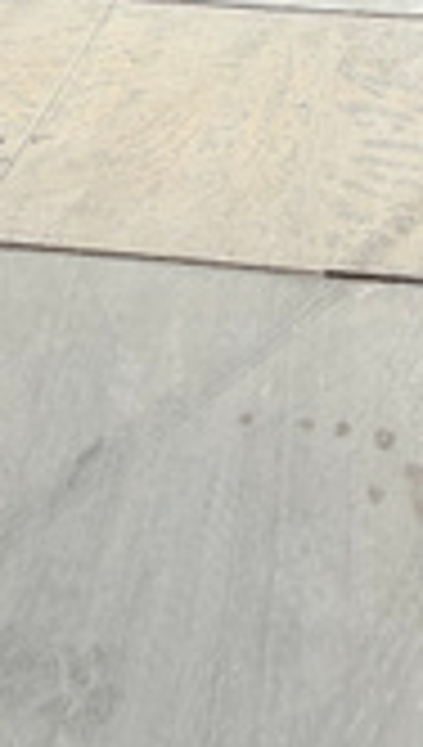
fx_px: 873
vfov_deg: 30.6
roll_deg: -1.0
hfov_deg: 27.0
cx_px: 297
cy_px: -320
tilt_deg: -1.1
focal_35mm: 44
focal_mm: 2.22
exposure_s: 1/2165
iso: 20
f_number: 2.2
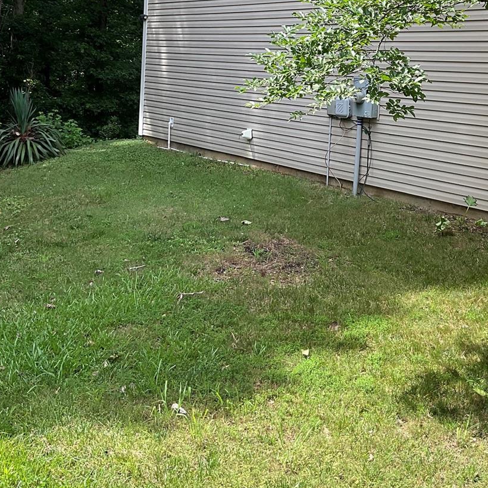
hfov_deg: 35.1
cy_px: 109
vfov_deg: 34.4
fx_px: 766
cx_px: 319
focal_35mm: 48
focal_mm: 3
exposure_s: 1/353
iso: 16
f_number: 1.8
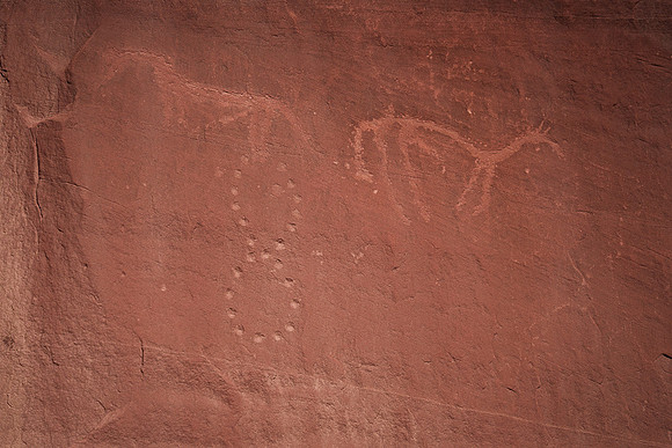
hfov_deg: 12.5
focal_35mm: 164
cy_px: 224
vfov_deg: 8.4
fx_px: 3062
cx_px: 336
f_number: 5.6
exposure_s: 1/4000
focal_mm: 164
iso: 800
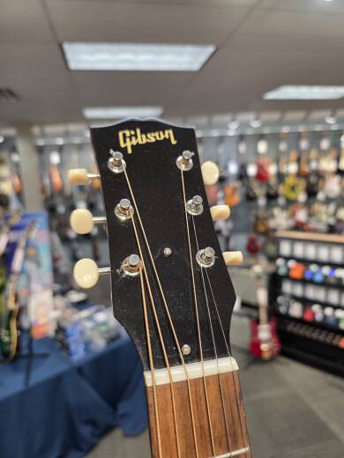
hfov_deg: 58.9
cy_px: 229
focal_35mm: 23
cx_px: 172
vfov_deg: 73.9
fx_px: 305
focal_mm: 6.3
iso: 125
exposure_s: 1/120
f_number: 1.7
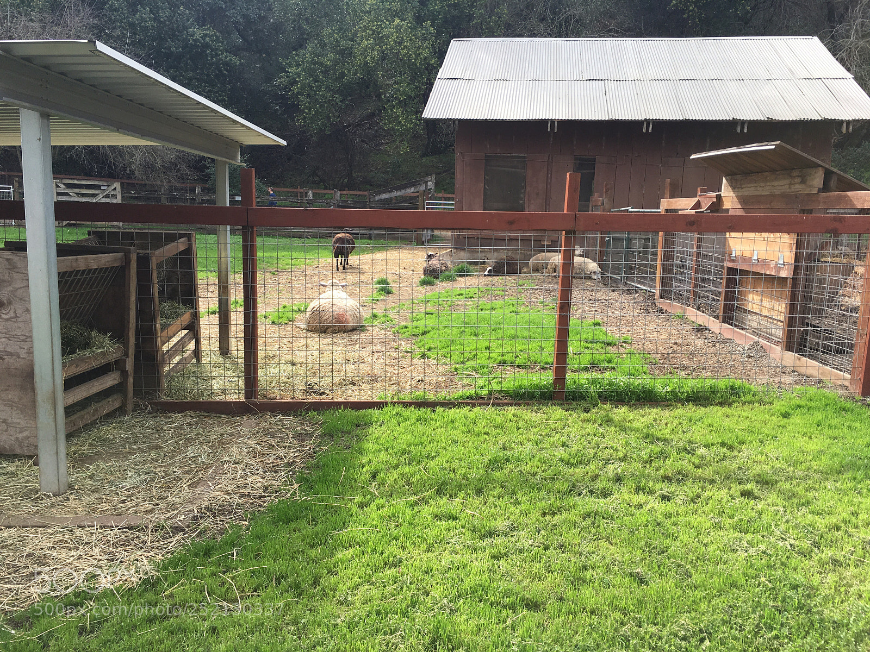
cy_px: 326
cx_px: 435
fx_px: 729
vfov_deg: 48.2
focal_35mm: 29
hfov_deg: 61.7
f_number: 2.2
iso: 25
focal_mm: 4.15
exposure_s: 1/351
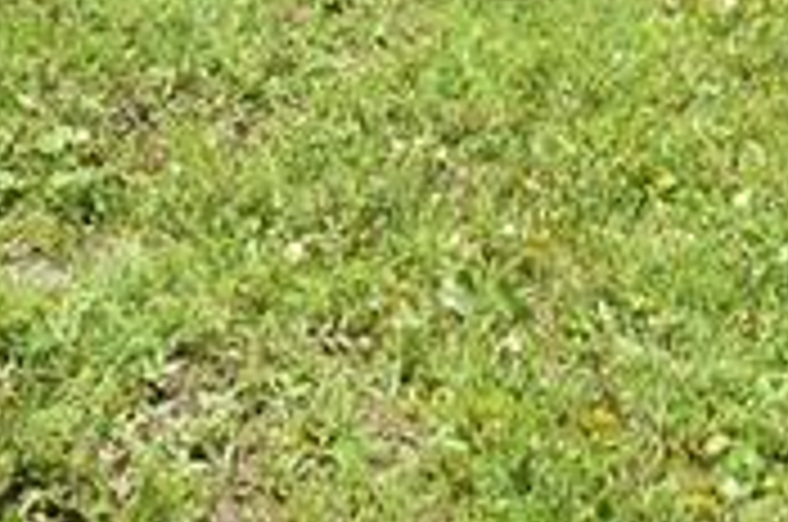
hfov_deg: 23.1
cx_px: 527
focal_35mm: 88
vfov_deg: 11.1
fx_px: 1923
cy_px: -963
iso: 100
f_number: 6.3
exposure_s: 1/160
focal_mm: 10
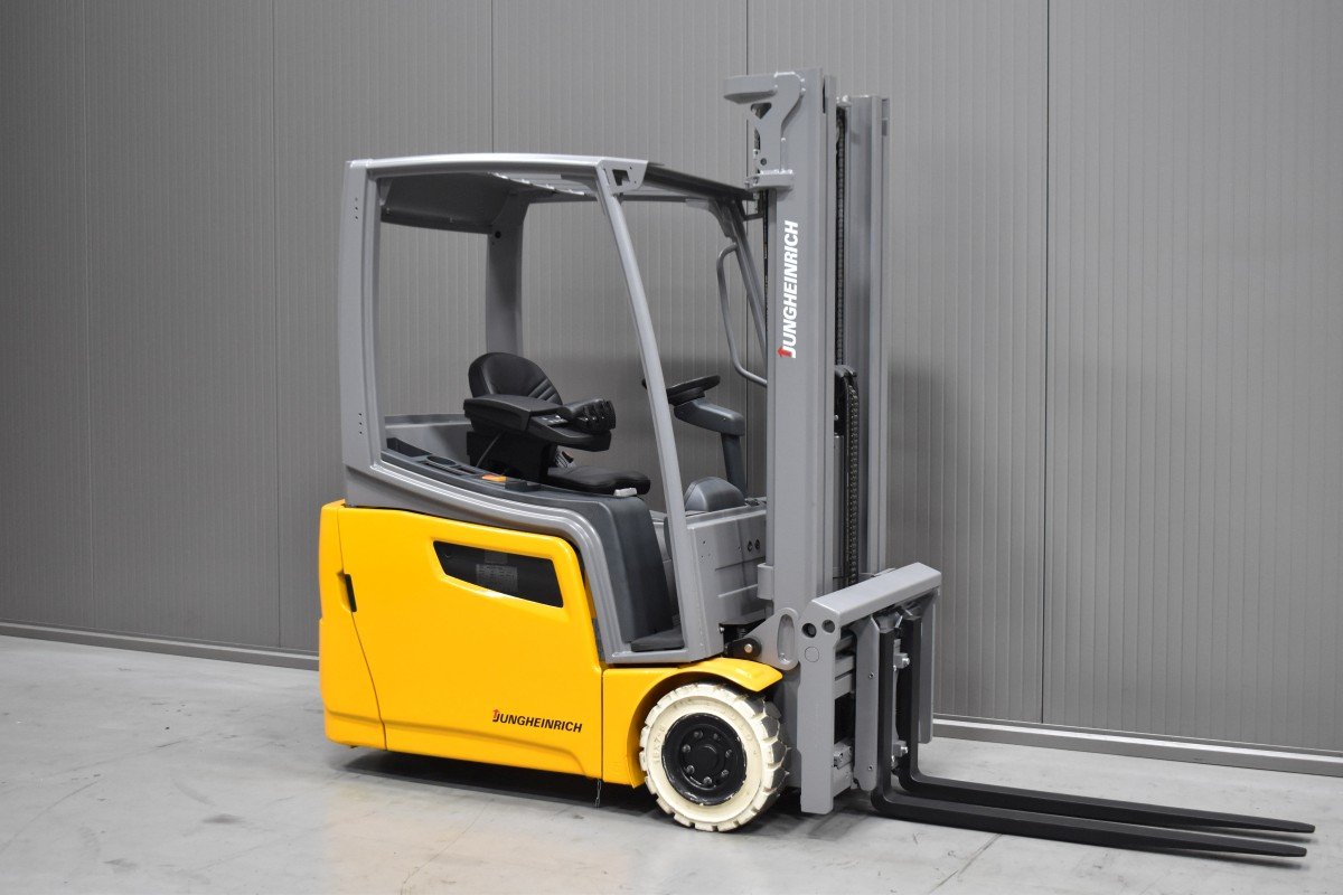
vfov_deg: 30.8
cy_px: 448
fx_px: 1623
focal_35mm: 44
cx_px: 672
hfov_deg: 45.0
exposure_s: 1/60
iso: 1600
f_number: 4.2
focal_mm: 29
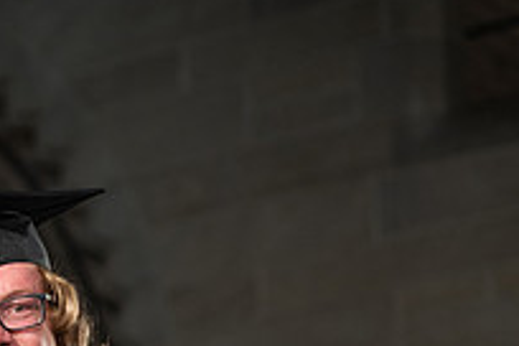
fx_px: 3489
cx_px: -64
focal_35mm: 242
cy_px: 455
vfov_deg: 5.6
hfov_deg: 8.4
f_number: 2.5
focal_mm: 85
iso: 1250
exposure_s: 1/320
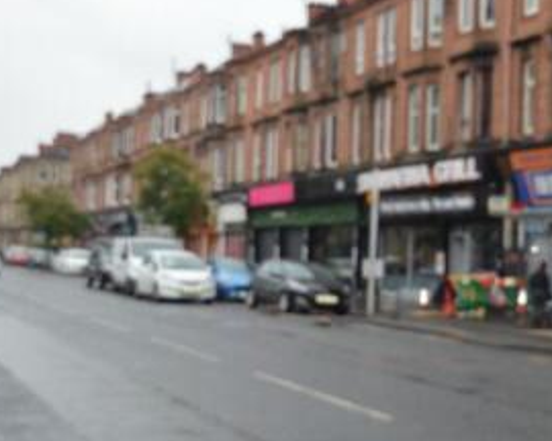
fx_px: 1173
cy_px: 211
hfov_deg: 26.2
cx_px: 393
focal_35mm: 72
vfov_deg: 21.3
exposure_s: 1/200
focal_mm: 29
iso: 100
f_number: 5
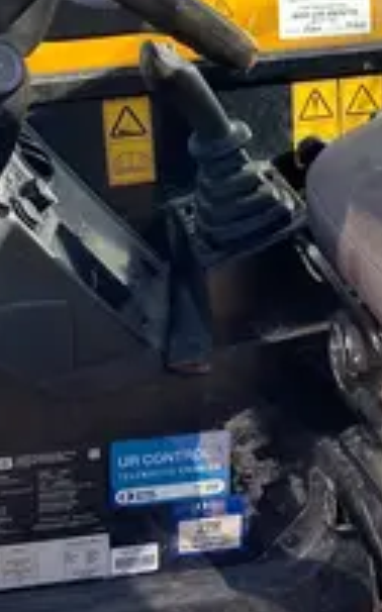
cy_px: 111
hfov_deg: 17.3
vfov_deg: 26.9
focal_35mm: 75
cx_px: 282
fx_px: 1251
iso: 32
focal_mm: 4.25
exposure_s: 1/502
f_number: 1.8
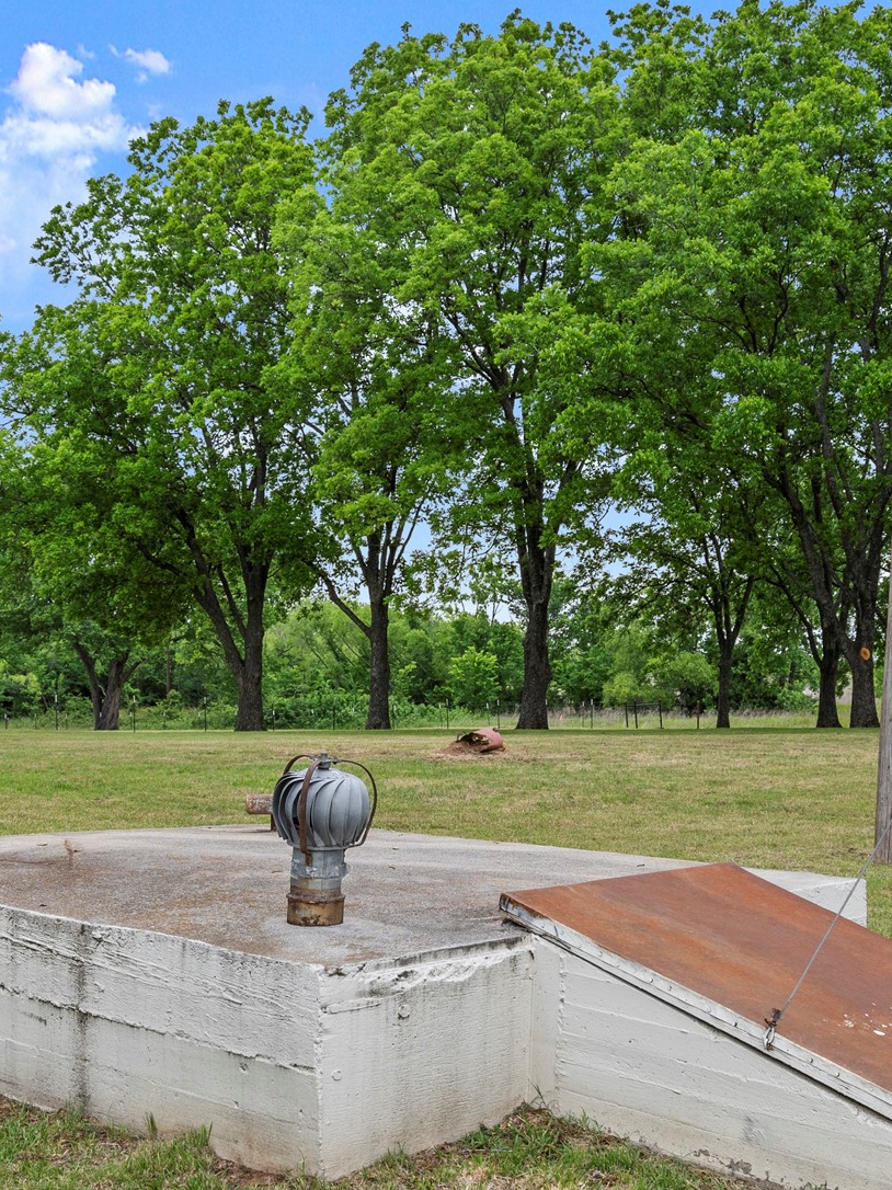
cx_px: 492
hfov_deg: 29.1
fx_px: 1719
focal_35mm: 50
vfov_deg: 38.0
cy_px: 722
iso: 400
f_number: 5.6
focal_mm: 26
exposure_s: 1/100
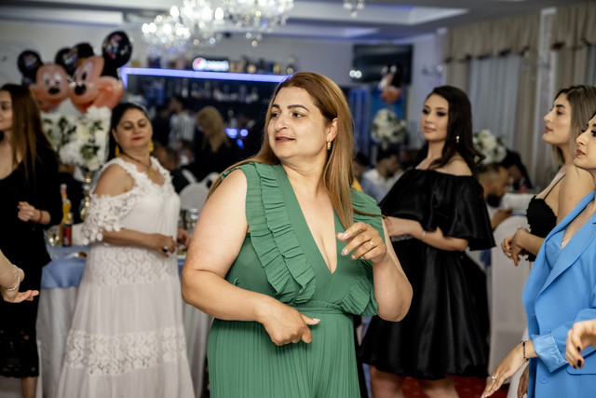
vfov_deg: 16.5
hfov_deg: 24.5
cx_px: 298
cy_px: 199
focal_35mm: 83
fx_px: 1374
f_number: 2.8
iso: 640
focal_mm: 55
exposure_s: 1/160
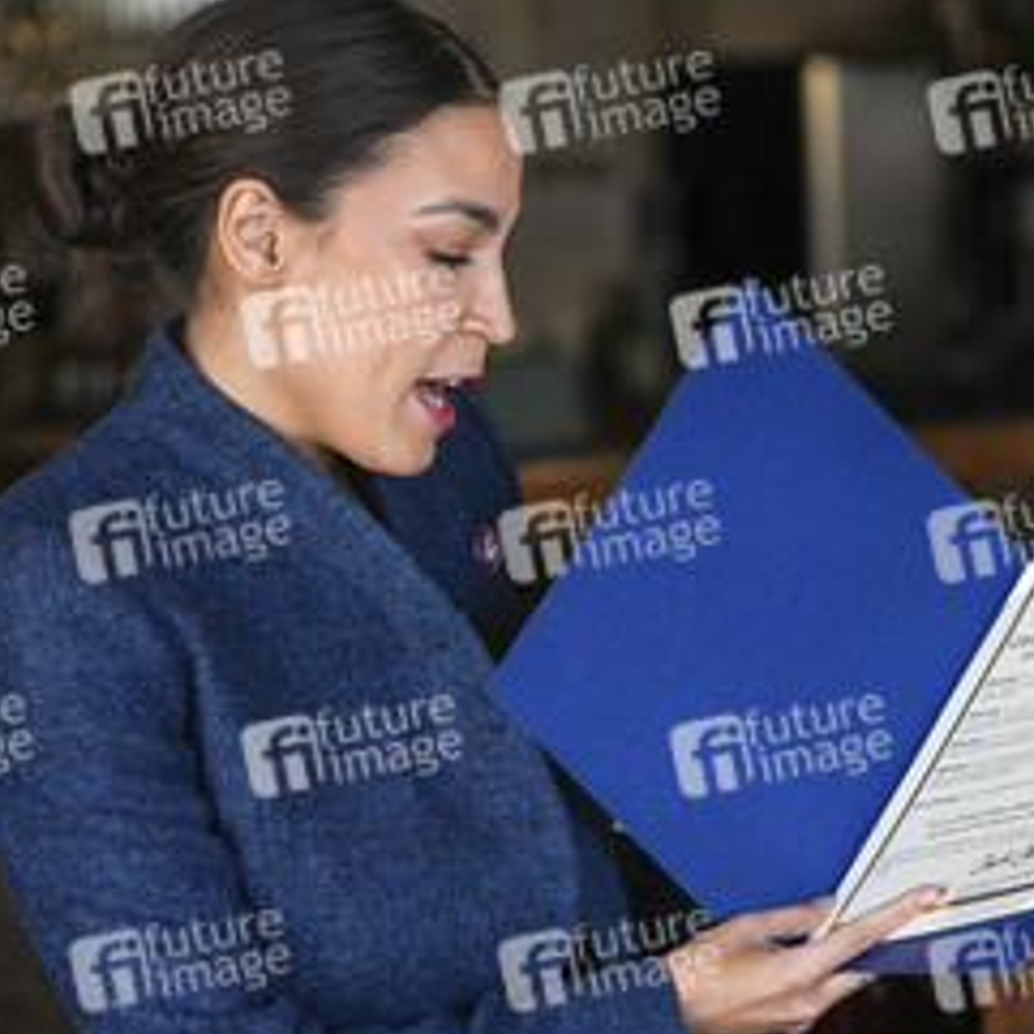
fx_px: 5745
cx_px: 665
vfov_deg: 10.3
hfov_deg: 10.3
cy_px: 639
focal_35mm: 170
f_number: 5
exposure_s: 1/400
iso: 1600
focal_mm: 107
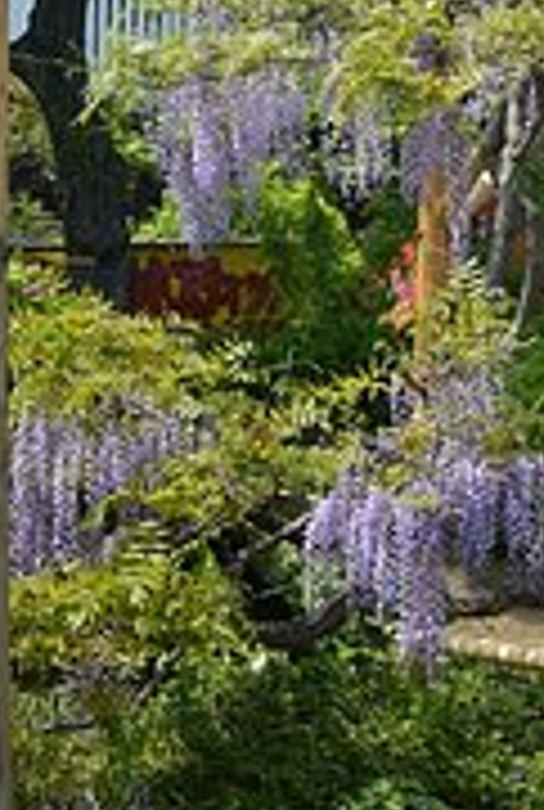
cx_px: 634
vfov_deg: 18.9
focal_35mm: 106
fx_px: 2398
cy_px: 144
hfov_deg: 12.7
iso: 125
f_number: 8
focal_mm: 25
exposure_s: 1/250
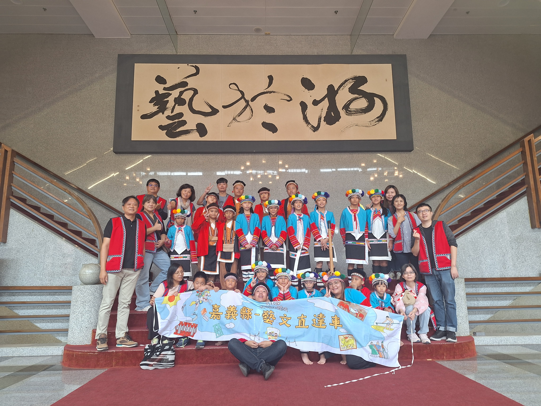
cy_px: 203
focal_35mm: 23
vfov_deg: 58.9
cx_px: 270
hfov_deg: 73.9
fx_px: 359
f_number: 1.8
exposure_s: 1/40
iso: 64
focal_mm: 5.54
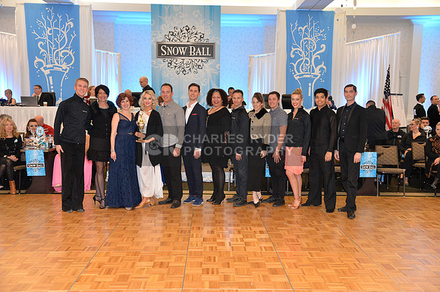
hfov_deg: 50.8
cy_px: 146
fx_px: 464
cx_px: 220
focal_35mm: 38
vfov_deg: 35.0
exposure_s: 1/250
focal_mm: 38
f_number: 4.5
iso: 3200
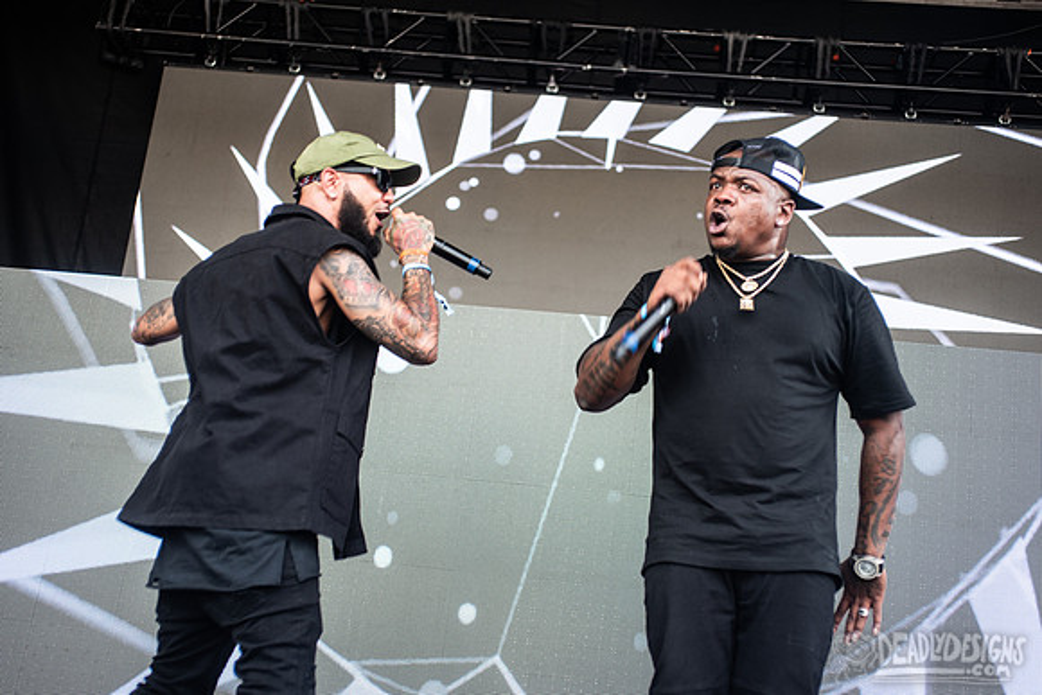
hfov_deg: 34.5
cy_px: 348
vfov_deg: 23.4
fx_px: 1679
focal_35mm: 58
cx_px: 521
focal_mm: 58
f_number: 3.5
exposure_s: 1/250
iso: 250
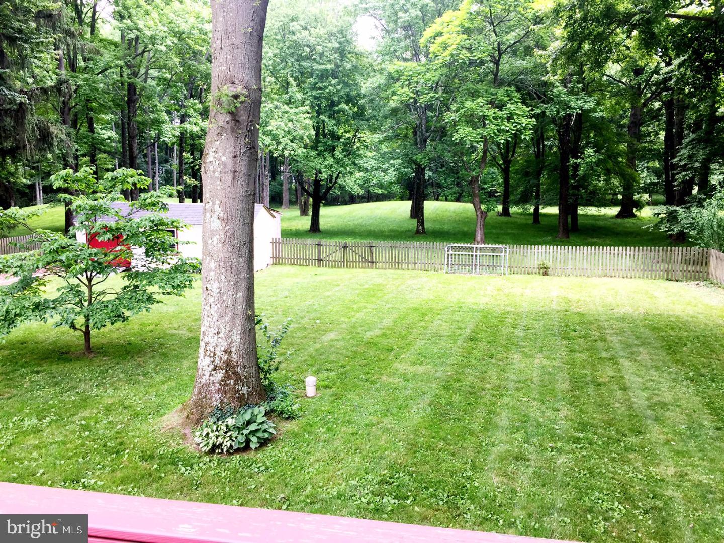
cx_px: 362
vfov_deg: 48.2
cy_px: 272
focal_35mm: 29
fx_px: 607
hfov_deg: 61.7
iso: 32
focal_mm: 4.15
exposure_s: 1/154
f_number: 2.2
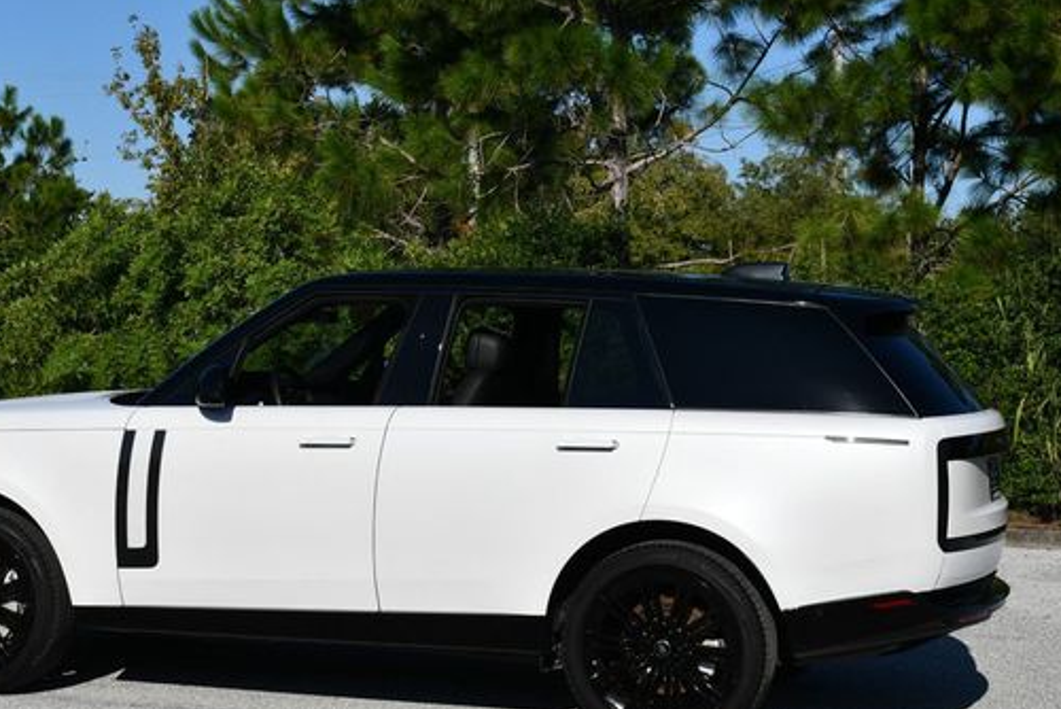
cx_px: 450
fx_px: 2418
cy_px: 380
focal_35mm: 82
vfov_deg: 16.7
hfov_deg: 24.7
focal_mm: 32
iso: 100
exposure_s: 1/400
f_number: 9
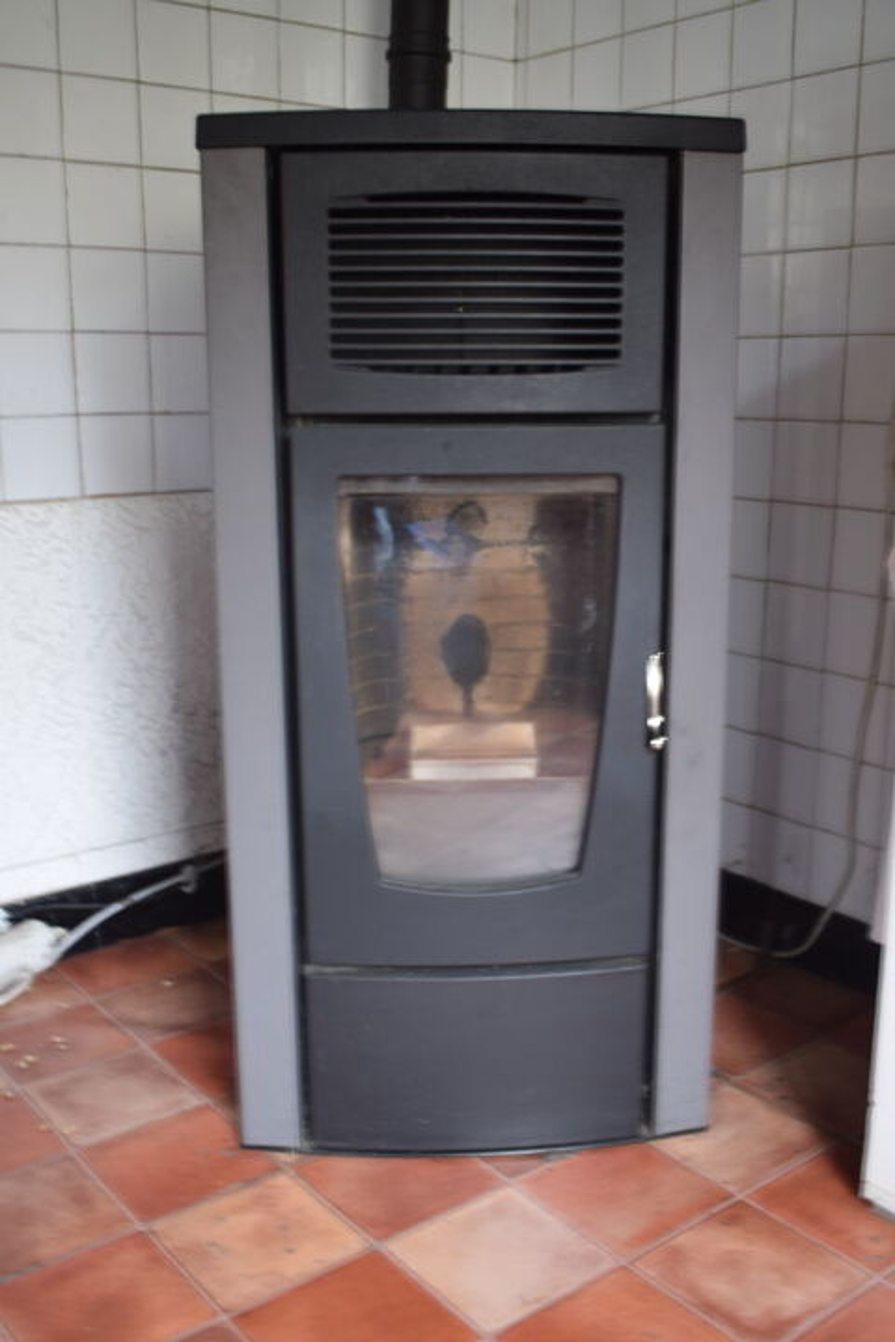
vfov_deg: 53.1
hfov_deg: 36.9
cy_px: 671
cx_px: 448
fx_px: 1342
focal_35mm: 36
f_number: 4.5
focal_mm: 24
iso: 100
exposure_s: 1/2.5
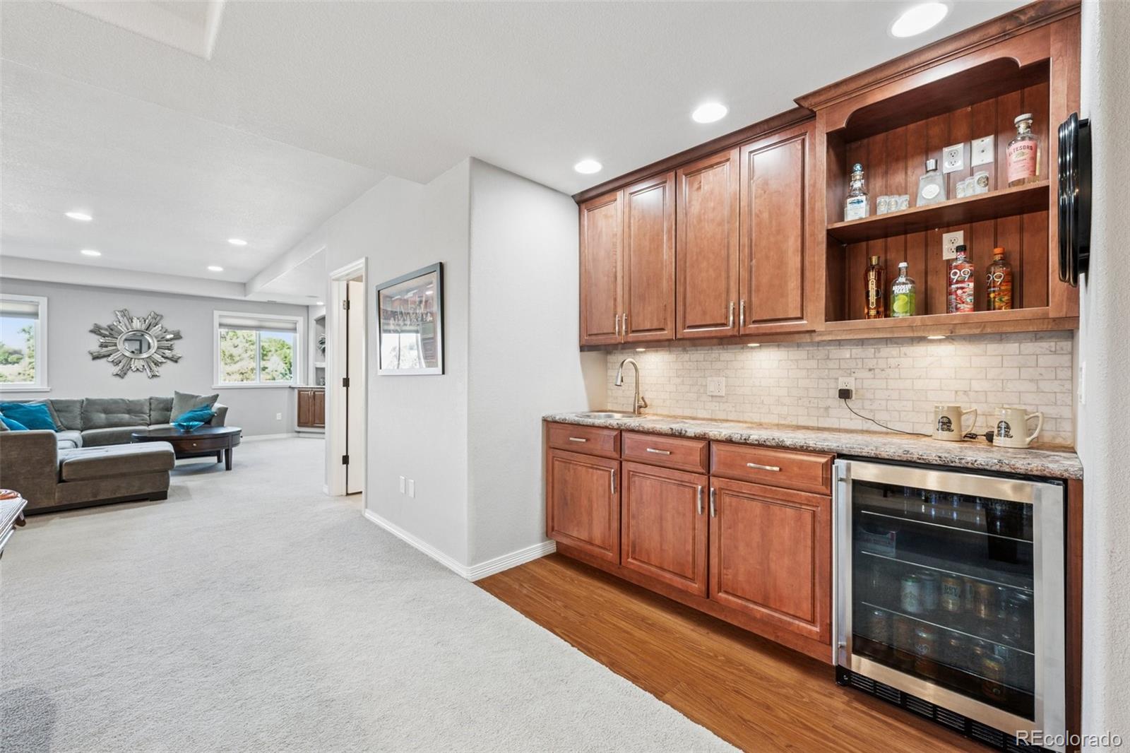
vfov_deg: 77.3
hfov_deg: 100.4
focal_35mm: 15
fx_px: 471
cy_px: 376
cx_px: 565
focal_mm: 15
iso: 800
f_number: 11
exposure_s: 1/4
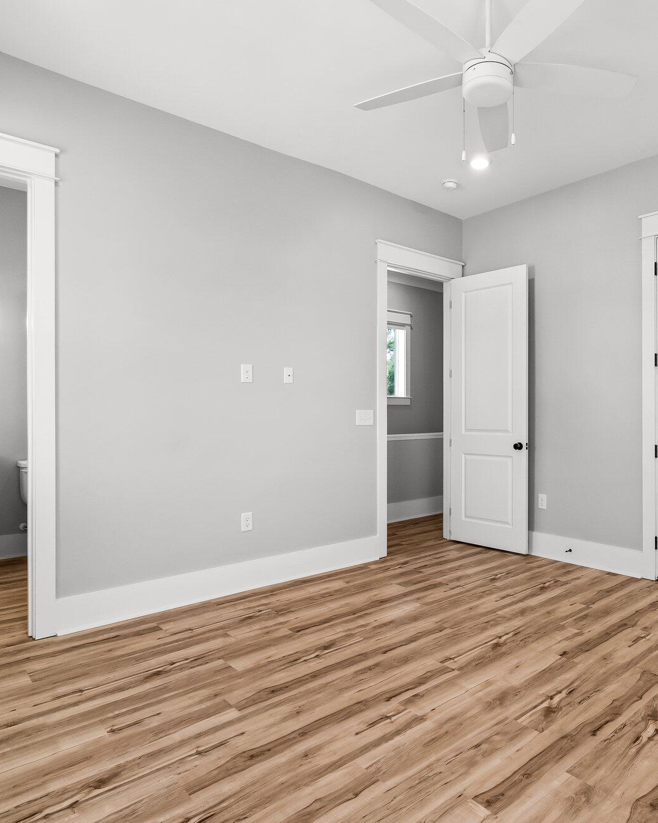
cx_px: 429
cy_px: 411
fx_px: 536
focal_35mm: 22
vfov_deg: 75.0
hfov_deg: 61.8
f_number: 8
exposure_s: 1/5
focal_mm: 10
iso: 800
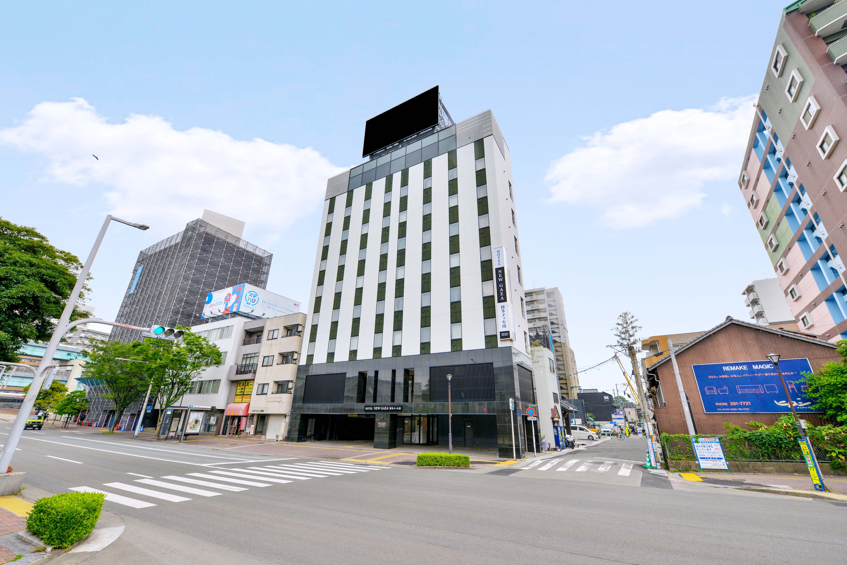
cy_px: 282
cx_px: 424
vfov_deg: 81.2
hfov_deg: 104.2
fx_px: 329
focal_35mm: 14
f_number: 5.6
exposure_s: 1/500
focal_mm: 14
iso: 100
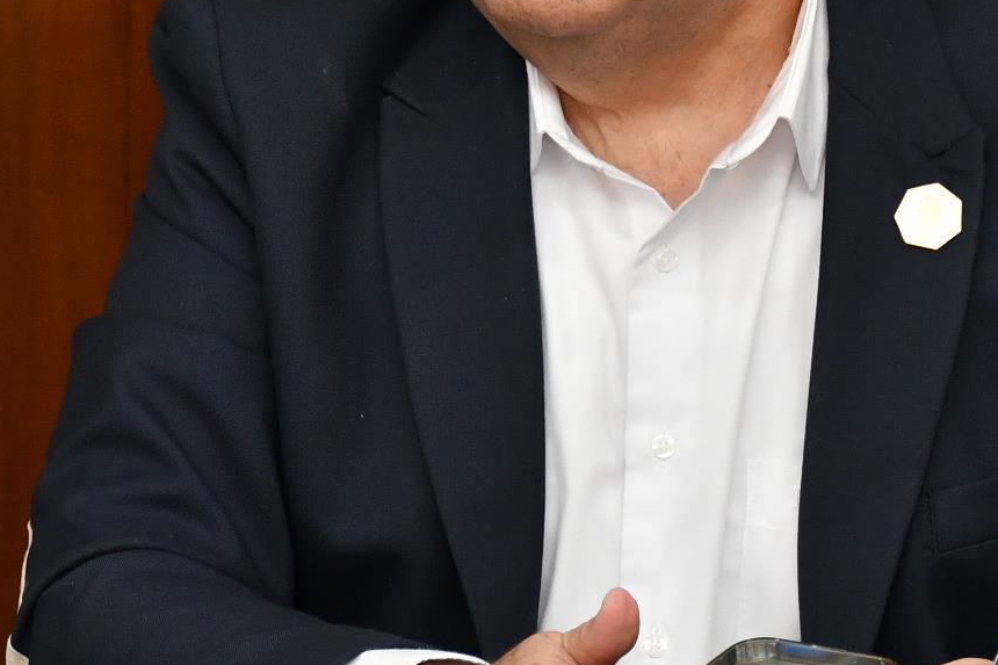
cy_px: 169
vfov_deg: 5.0
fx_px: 7539
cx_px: 550
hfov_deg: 7.6
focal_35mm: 272
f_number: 5.6
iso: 1000
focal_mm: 56
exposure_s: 1/100
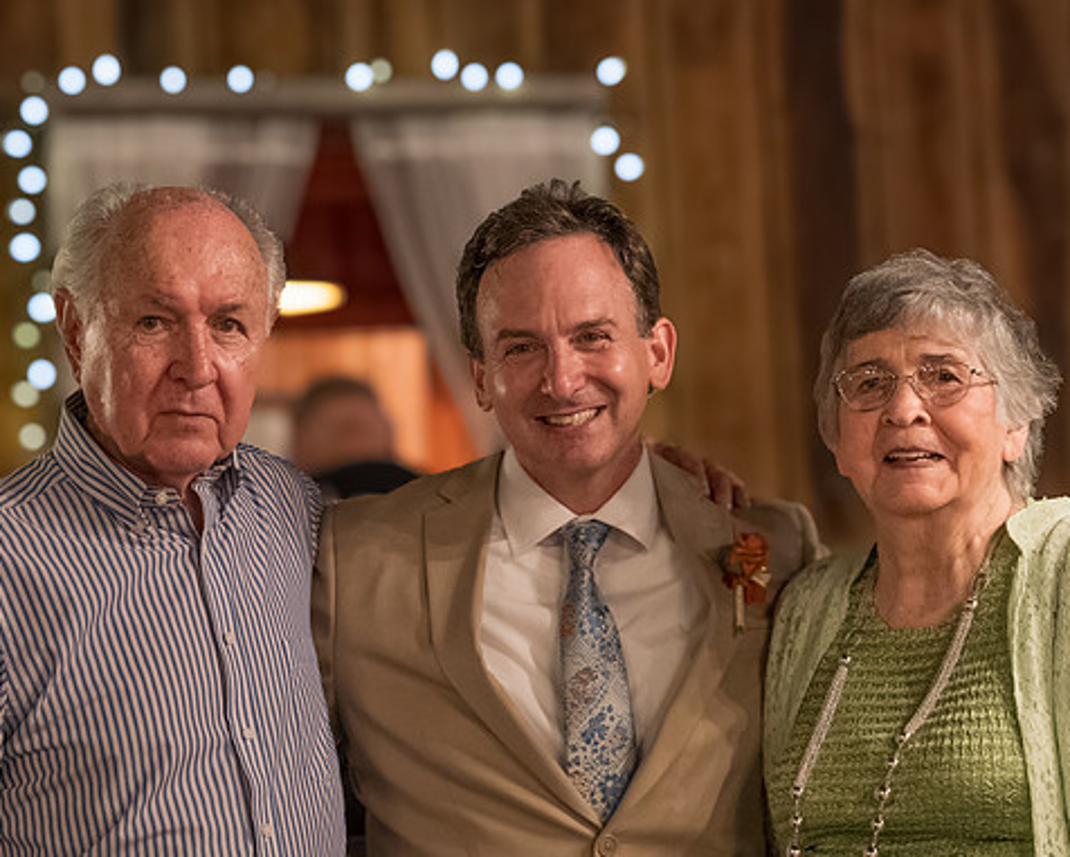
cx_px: 560
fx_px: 2787
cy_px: 428
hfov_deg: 21.7
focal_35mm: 88
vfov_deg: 17.5
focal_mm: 77
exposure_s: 1/60
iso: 6400
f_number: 6.3
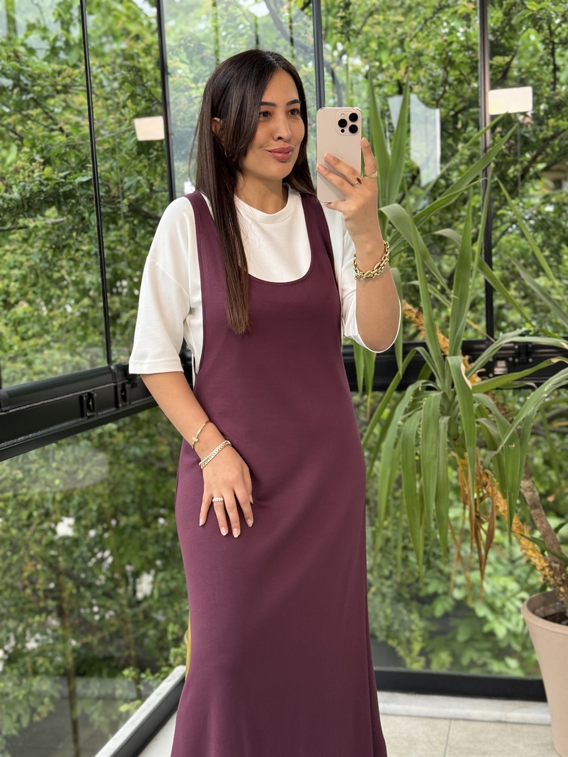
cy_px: 378
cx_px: 284
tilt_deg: -20.4
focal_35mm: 48
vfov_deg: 39.7
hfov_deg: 30.3
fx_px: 1050
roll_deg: +4.6
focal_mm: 6.76
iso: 100
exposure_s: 1/96
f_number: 1.78
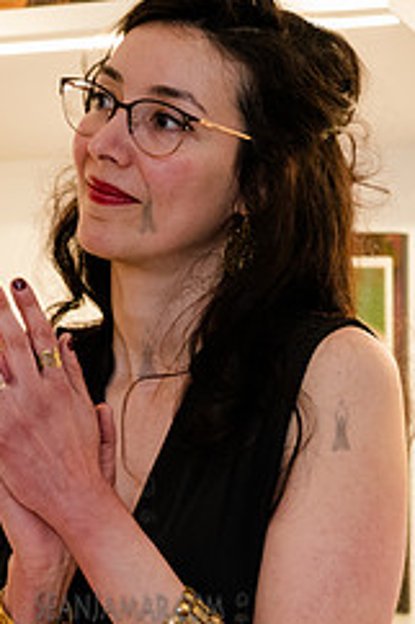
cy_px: 352
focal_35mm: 166
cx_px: 183
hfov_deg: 8.3
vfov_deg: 12.4
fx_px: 2874
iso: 1600
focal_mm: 58
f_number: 4
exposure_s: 1/160
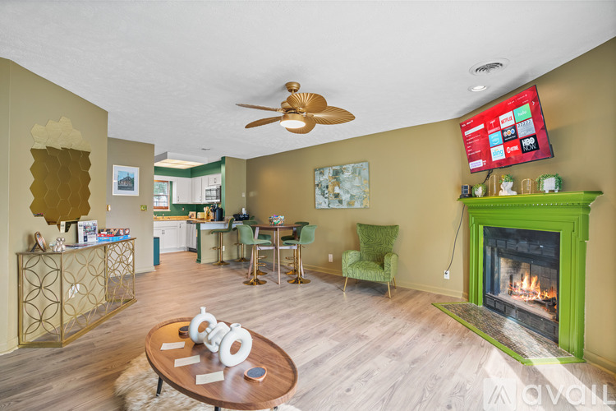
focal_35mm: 16
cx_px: 308
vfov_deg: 73.7
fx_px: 274
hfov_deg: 96.7
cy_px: 206
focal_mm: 16
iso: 1000
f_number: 4
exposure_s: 1/60
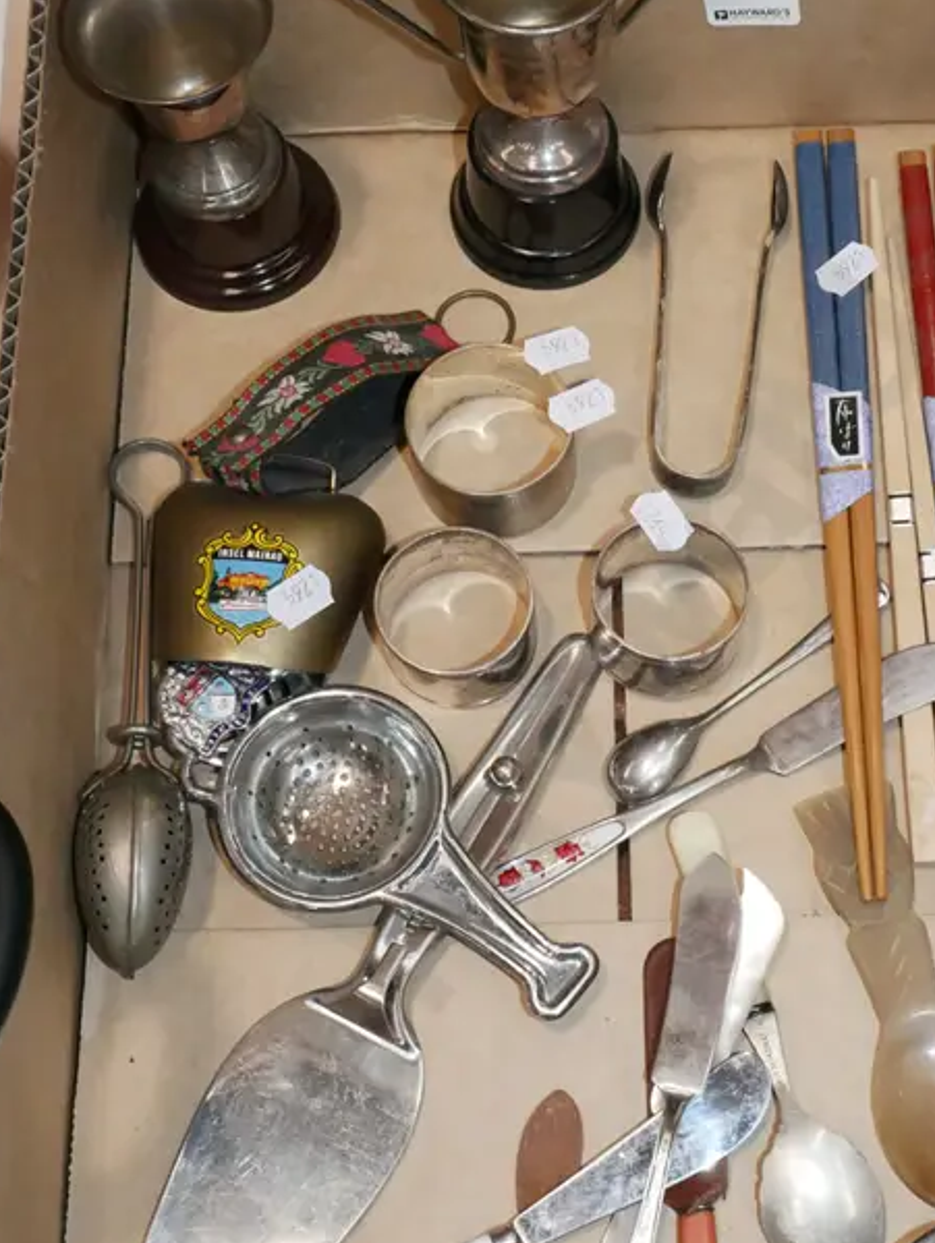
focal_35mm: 58
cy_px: 595
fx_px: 2086
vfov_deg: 33.2
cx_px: 683
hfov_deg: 25.0
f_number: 7.1
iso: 3200
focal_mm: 17
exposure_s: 1/125
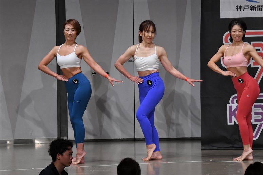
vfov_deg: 5.7
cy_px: 88
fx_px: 1753
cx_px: 132
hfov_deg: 8.6
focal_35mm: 240
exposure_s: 1/400
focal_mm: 160
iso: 3200
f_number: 5.6
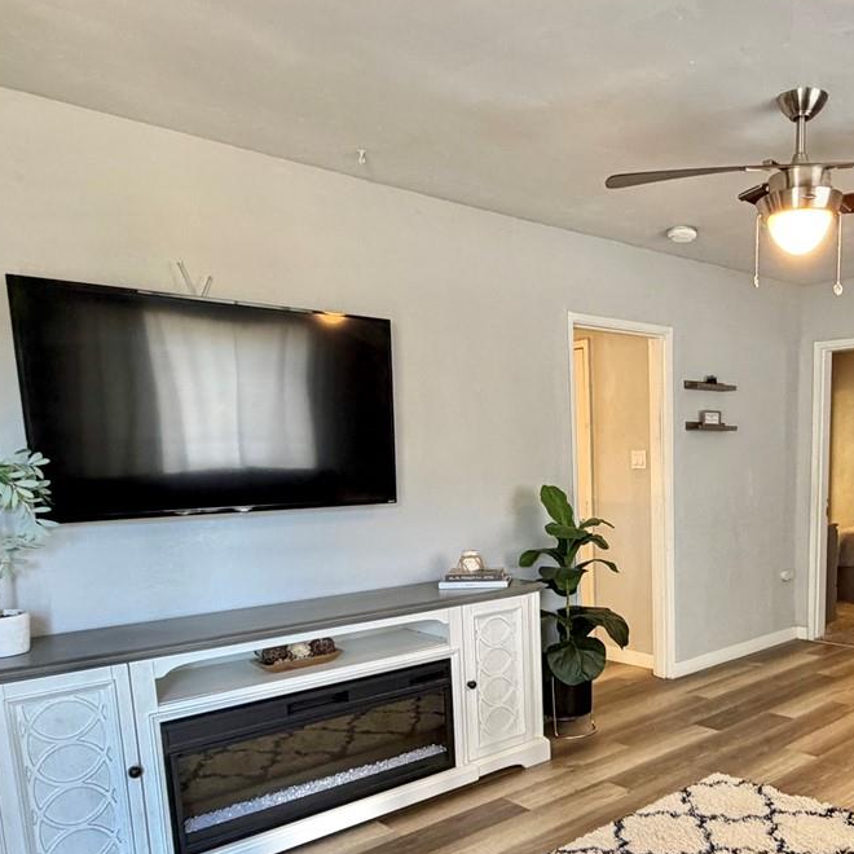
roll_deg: +1.0
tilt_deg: -10.4
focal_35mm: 30
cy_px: 599
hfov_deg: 52.0
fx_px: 837
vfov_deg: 52.5
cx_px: 625
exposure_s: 1/60
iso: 320
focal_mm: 2.22
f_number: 2.2
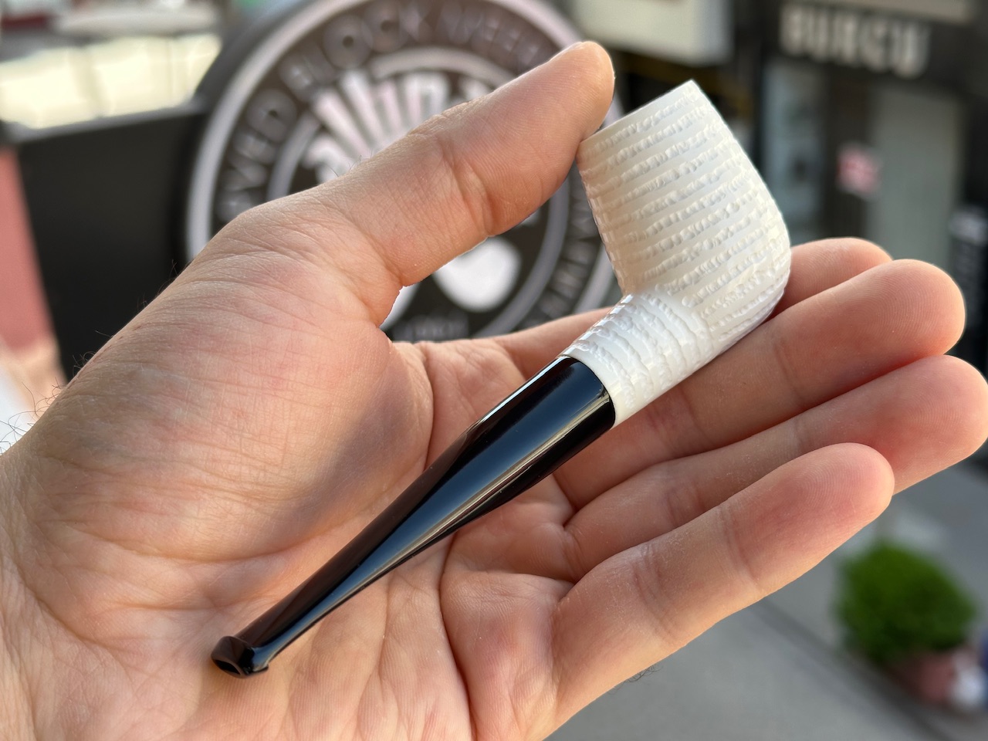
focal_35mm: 48
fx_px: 1370
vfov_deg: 30.3
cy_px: 370
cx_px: 494
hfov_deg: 39.7
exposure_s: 1/446
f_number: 1.78
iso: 64
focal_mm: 6.86
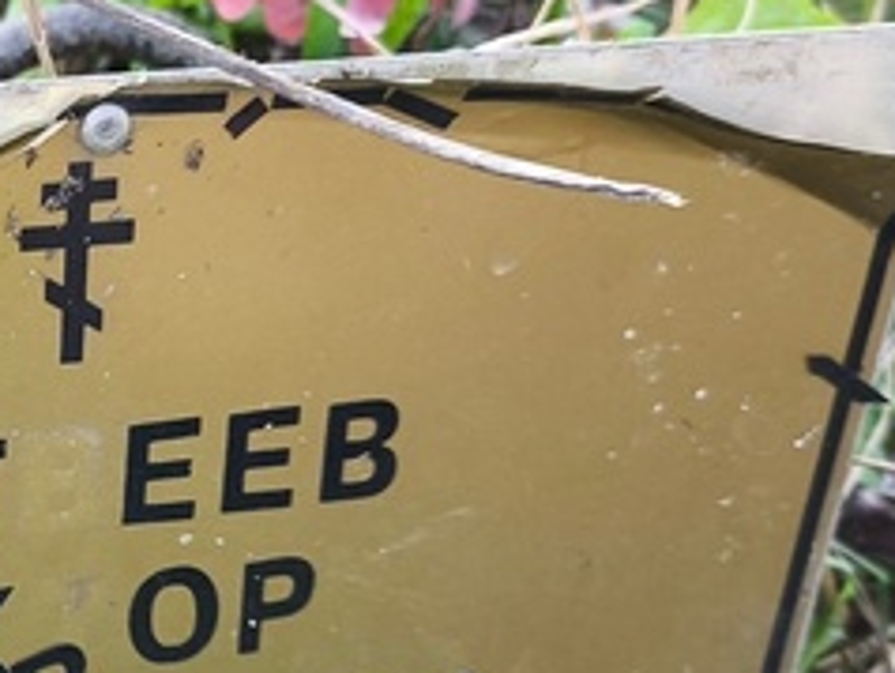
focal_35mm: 84
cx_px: -164
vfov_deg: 17.5
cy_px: 496
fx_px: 2174
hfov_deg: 21.7
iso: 64
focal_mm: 4.71
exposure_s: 1/50
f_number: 1.7
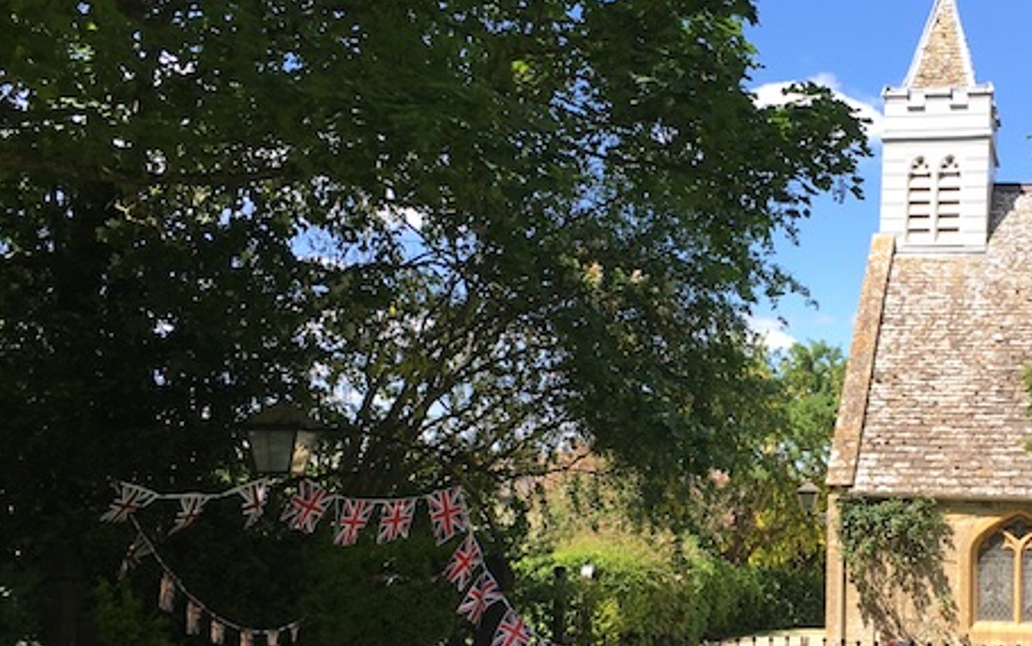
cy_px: 428
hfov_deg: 36.7
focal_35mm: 54
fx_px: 1520
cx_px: 762
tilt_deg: +4.0
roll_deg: -2.0
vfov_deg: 23.9
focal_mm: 4.15
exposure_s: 1/605
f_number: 2.2
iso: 25
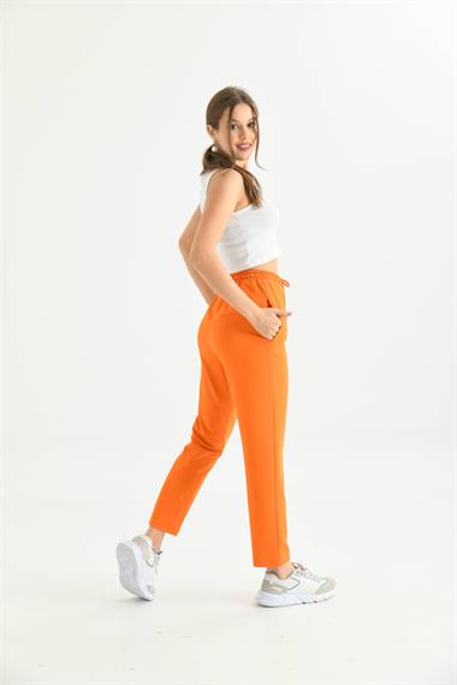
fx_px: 952
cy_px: 342
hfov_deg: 27.0
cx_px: 228
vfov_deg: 39.6
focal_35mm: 50
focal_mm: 50
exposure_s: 1/125
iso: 160
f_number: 5.6
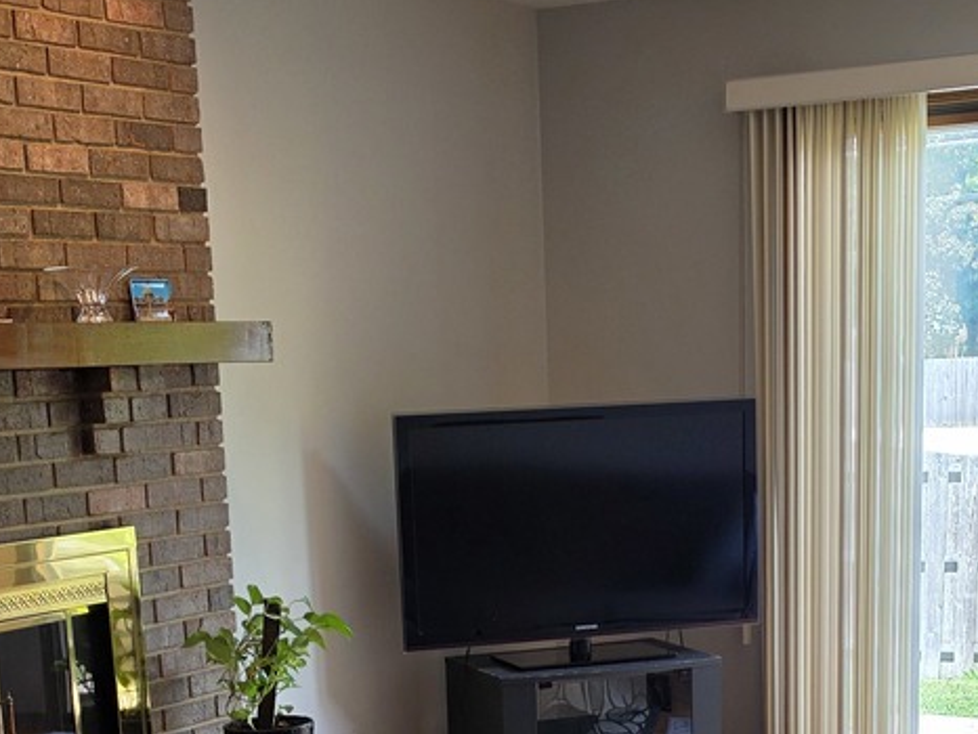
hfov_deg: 27.4
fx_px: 2007
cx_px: 504
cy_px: 797
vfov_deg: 19.9
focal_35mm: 71
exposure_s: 1/120
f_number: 1.4
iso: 25
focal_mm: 6.5
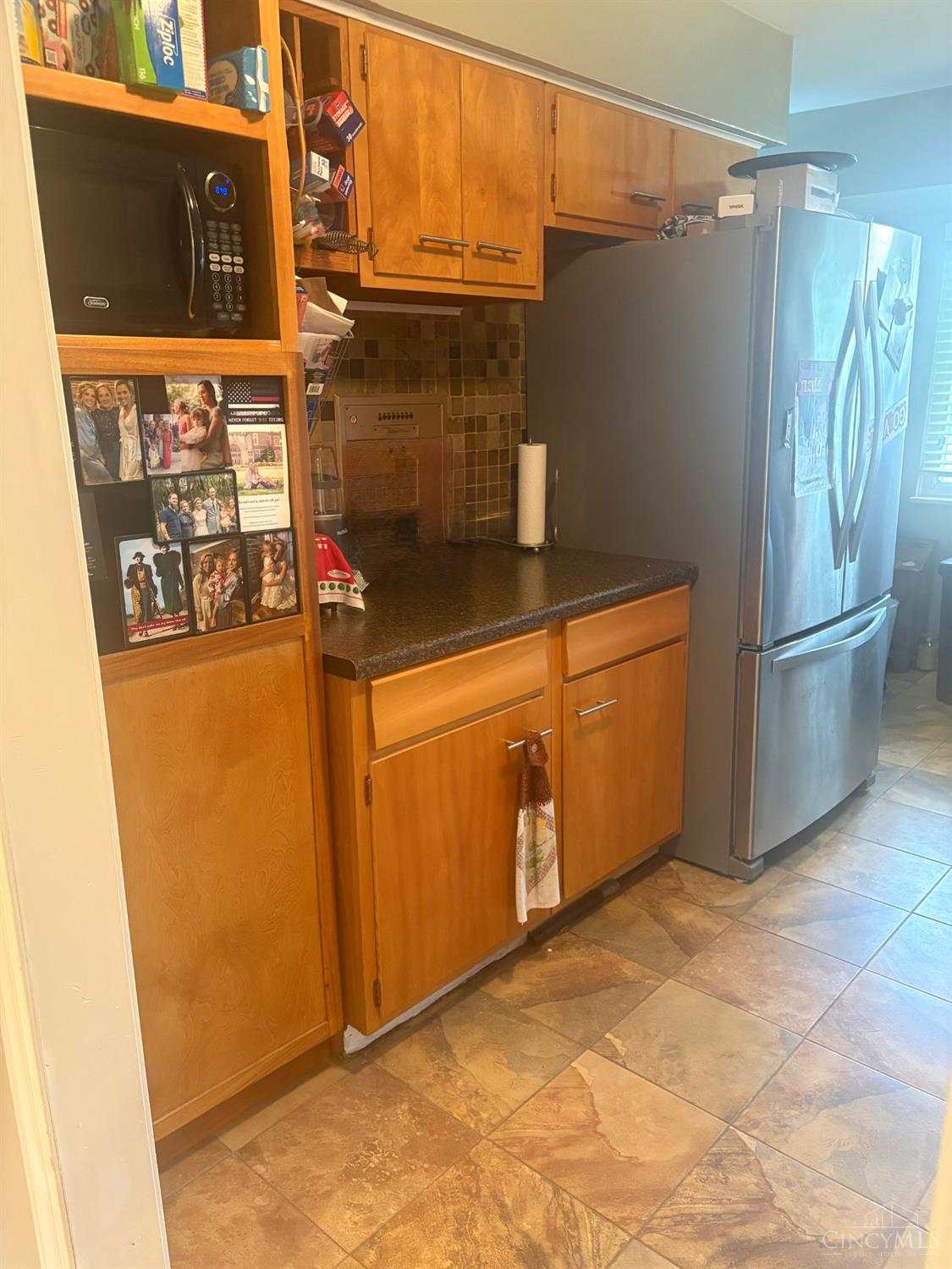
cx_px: 476
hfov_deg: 53.1
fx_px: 953
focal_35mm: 26
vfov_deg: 67.3
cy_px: 634
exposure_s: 1/60
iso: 400
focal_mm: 5.96
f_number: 1.6
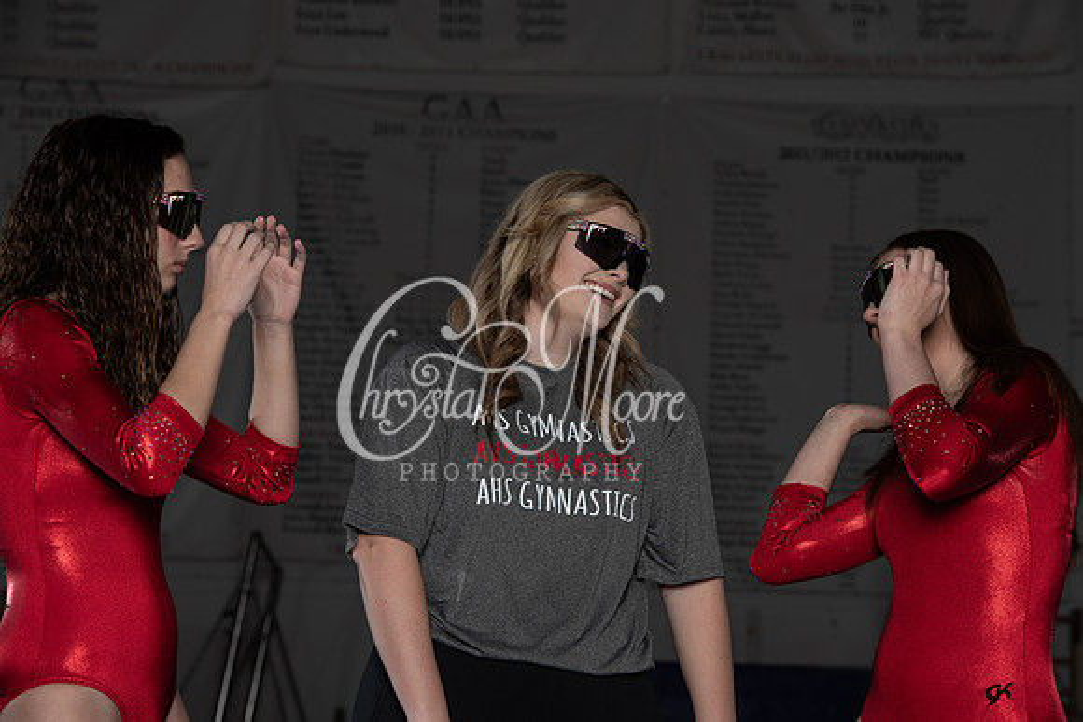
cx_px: 542
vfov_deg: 10.2
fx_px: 4062
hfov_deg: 15.2
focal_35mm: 135
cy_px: 361
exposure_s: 1/100
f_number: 11
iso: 100
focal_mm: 135
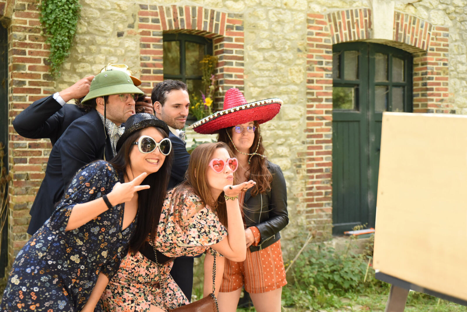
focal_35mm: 46
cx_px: 234
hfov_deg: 42.7
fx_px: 597
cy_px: 156
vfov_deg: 29.3
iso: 2500
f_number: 2.8
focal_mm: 46
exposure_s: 1/4000
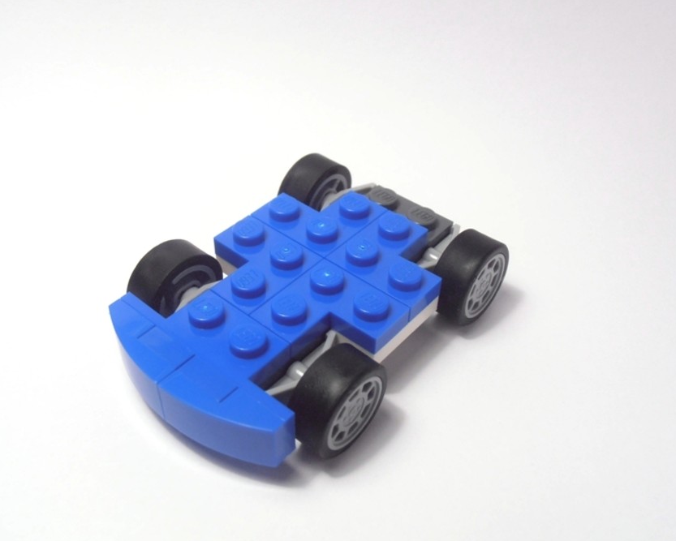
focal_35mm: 39
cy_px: 272
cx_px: 319
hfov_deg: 46.8
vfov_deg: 38.2
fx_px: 781
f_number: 3.9
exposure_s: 1/60
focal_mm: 6.61
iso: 80
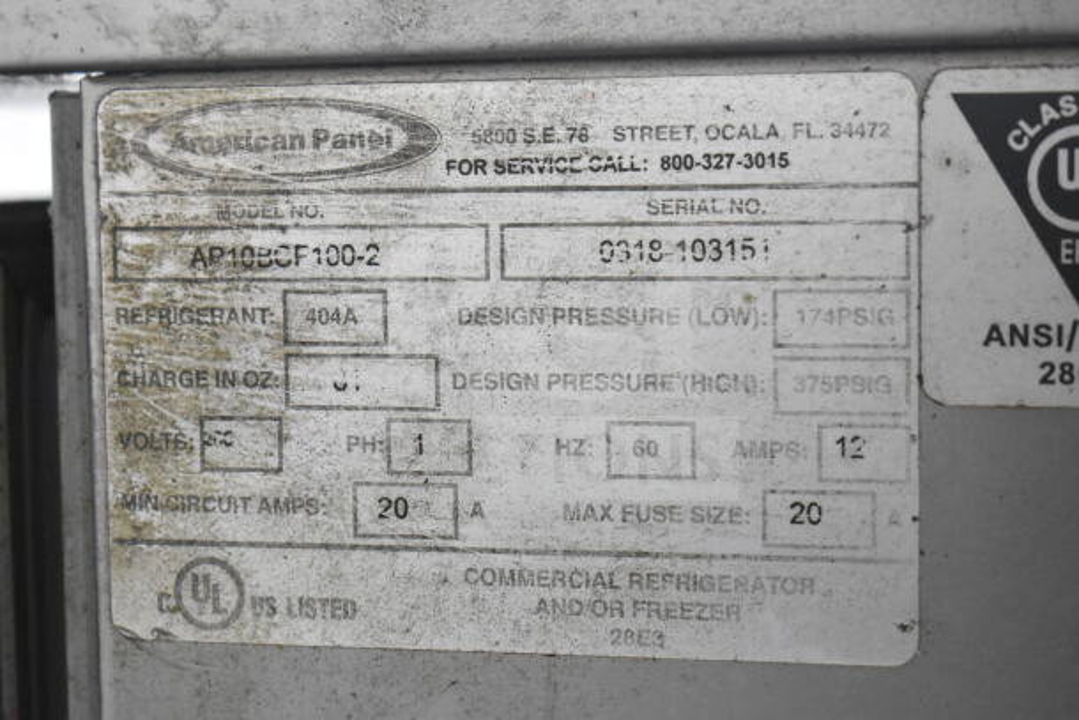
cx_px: 540
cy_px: 360
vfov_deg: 17.5
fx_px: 2338
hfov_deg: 26.0
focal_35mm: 78
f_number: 5.6
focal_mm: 52
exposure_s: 1/80
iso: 5000
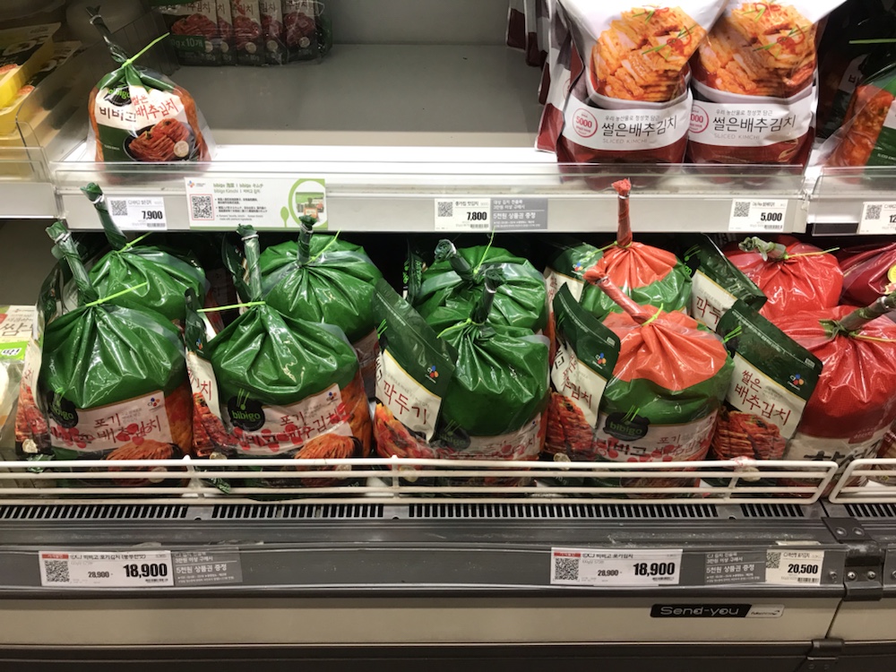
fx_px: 725
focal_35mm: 28
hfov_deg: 63.4
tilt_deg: -39.2
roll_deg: -1.4
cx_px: 448
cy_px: 336
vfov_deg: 49.7
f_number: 1.8
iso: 25
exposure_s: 1/40
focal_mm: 3.99
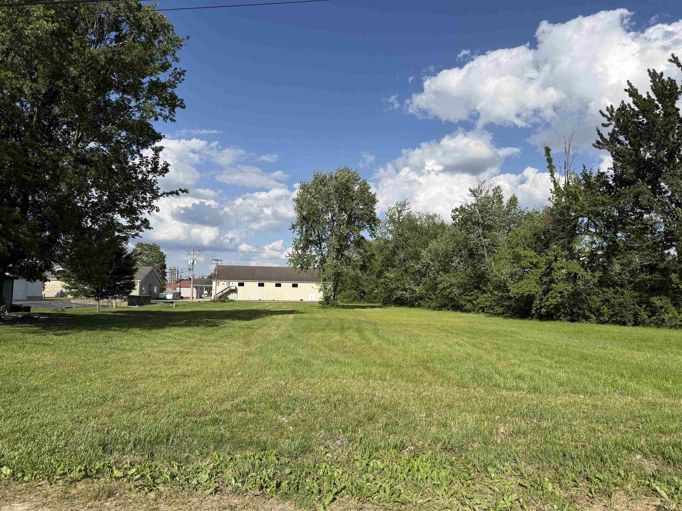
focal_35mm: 24
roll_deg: -1.3
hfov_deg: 71.6
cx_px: 341
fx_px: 473
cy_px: 256
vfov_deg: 56.8
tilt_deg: +4.7
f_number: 1.78
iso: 80
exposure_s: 1/6711
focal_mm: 6.76
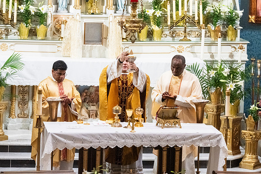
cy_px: 76
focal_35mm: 233
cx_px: 147
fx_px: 1693
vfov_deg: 5.9
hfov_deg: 8.8
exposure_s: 1/60
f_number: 13
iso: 5000
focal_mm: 200
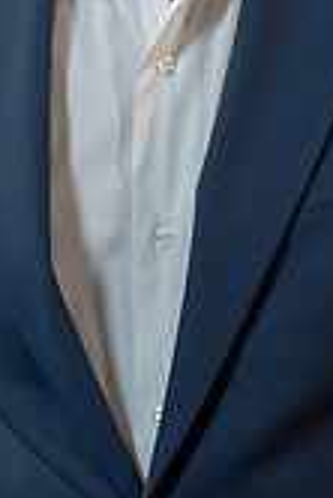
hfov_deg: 4.8
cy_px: -96
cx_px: 102
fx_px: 3932
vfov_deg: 7.2
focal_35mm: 284
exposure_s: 1/100
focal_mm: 105
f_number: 5
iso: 250
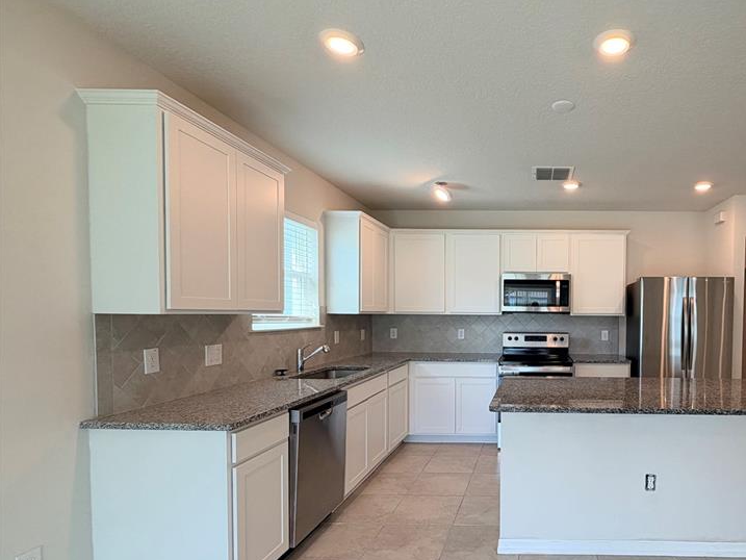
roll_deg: -0.4
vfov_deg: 65.5
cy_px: 331
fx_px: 431
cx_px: 531
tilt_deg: -1.5
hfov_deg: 77.5
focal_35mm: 20
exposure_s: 1/120
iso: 125
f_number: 2.2
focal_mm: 2.22
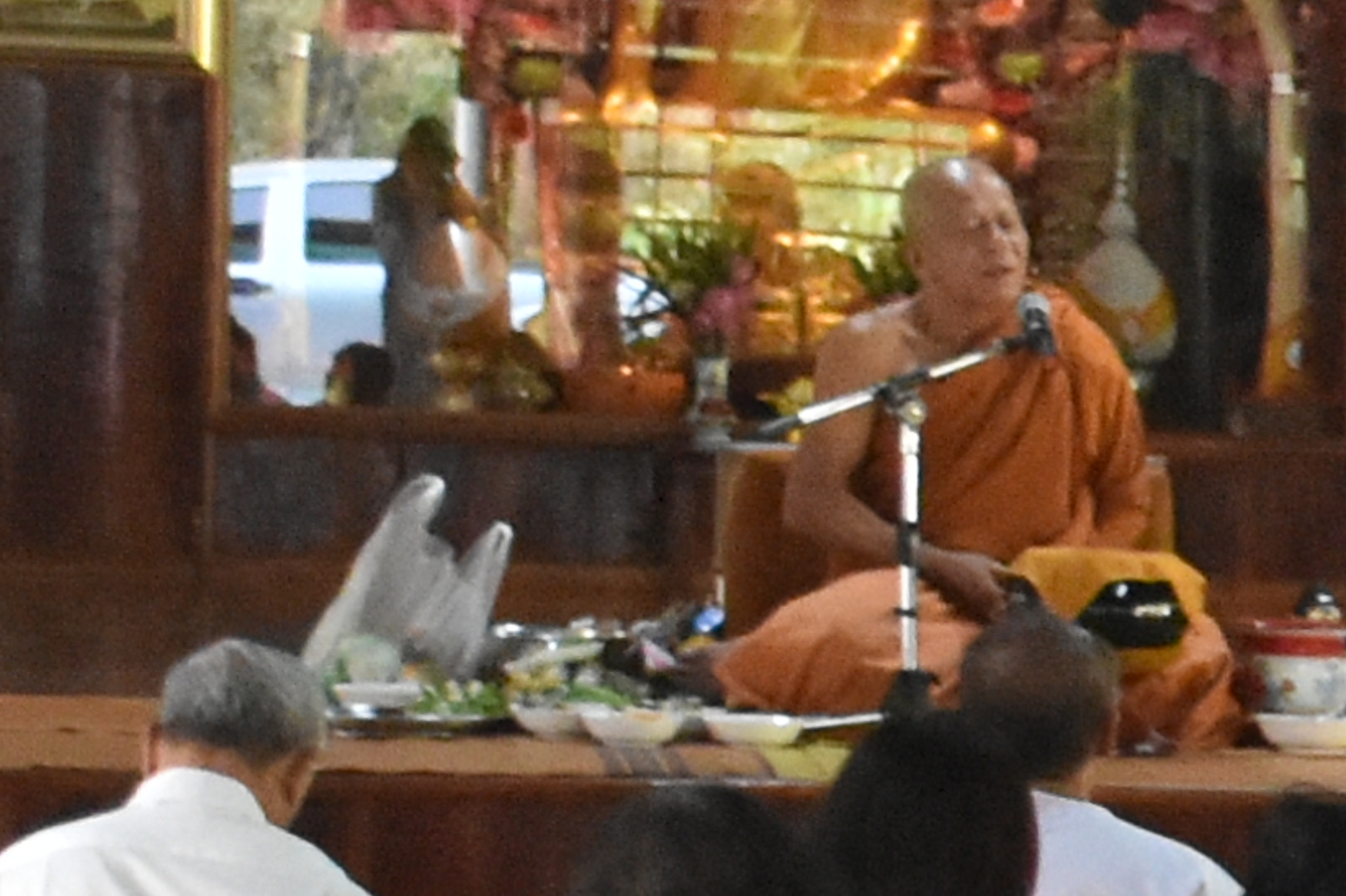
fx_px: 9405
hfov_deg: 7.8
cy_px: 1163
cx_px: 2870
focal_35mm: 252
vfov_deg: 5.4
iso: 2500
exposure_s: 1/80
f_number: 4.5
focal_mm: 23
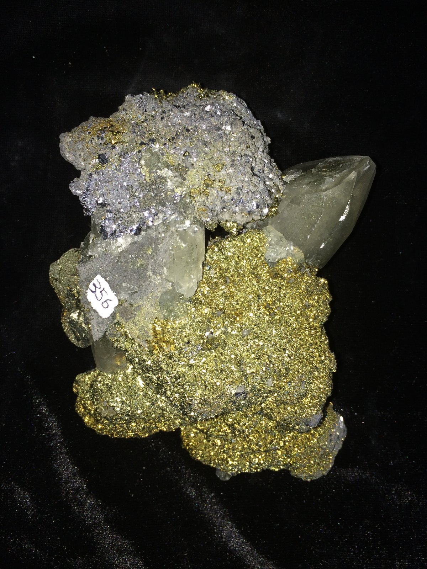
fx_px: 493
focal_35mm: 30
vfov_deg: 60.0
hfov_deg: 46.8
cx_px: 214
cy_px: 284
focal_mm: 4.12
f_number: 2.2
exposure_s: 1/91
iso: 32
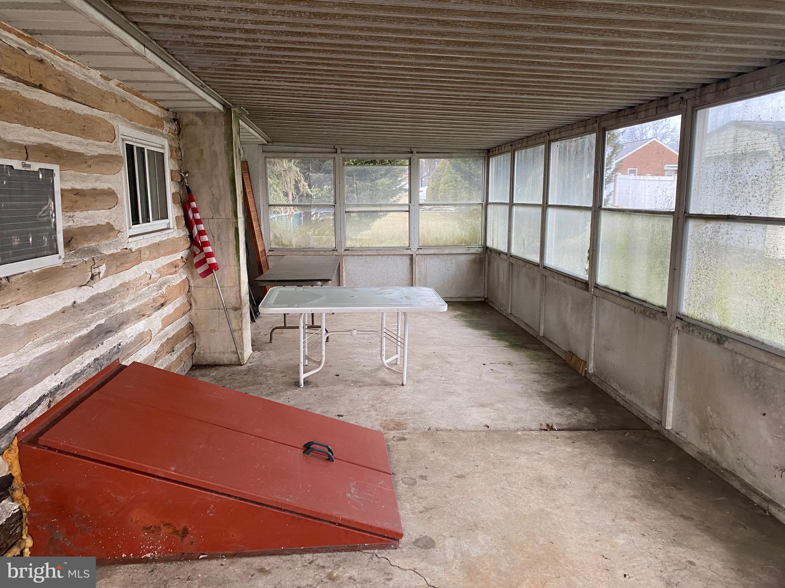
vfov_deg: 53.1
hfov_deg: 67.3
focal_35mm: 26
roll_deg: -0.3
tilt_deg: -11.4
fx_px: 590
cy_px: 294
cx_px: 392
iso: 160
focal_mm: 4.25
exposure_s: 1/60
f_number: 1.8
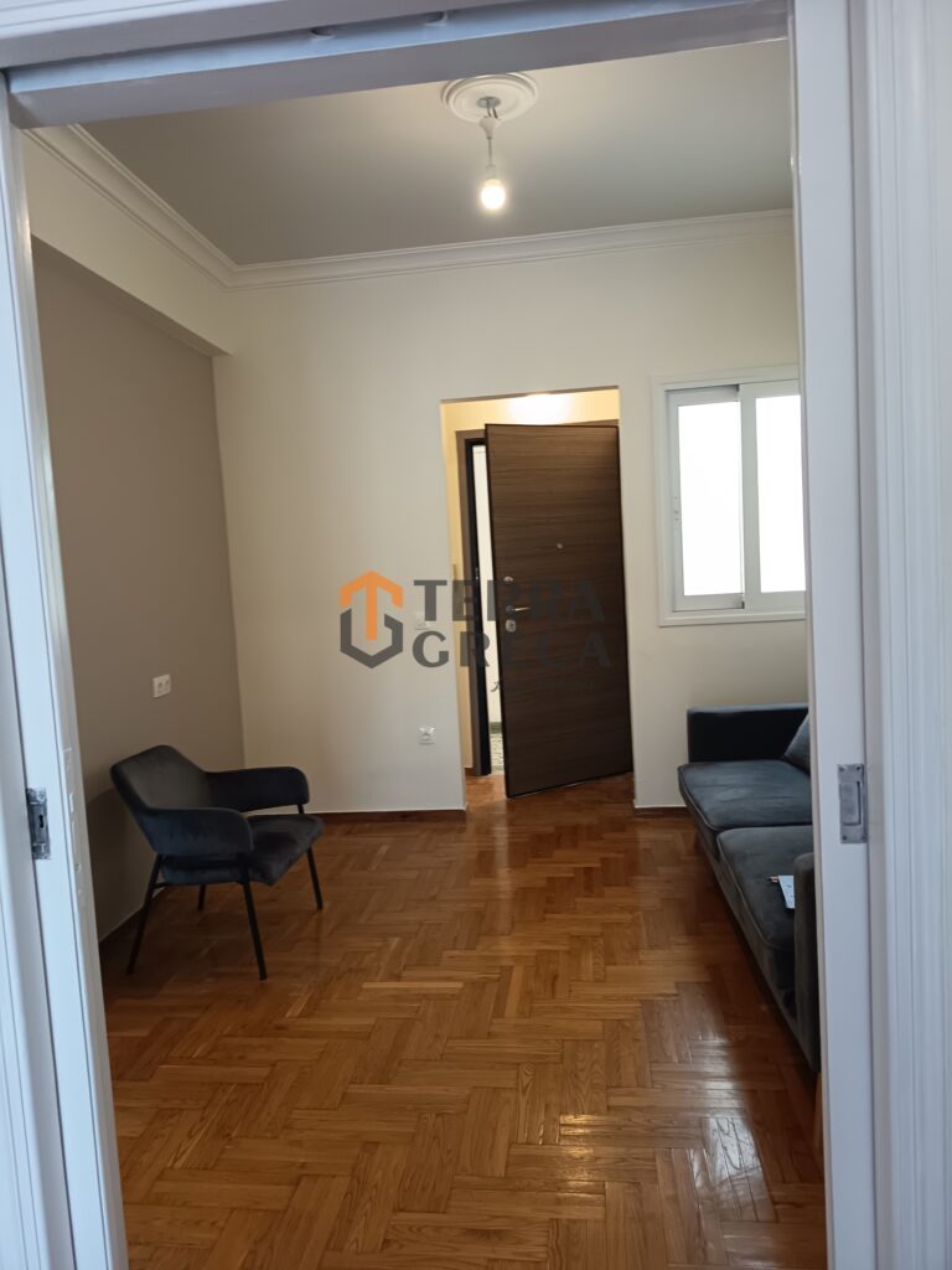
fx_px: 880
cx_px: 476
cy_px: 635
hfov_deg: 56.8
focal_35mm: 24
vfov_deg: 71.6
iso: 471
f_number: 1.7
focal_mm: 5.27
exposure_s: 1/33.3
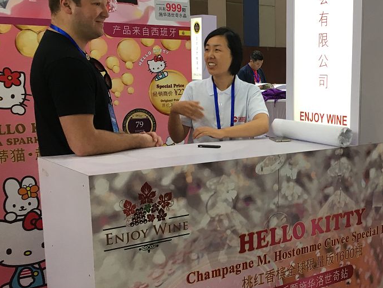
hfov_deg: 36.4
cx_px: 298
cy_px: 178
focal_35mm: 51
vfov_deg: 28.5
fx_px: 564
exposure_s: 1/33
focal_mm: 4.15
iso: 50
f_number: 2.2
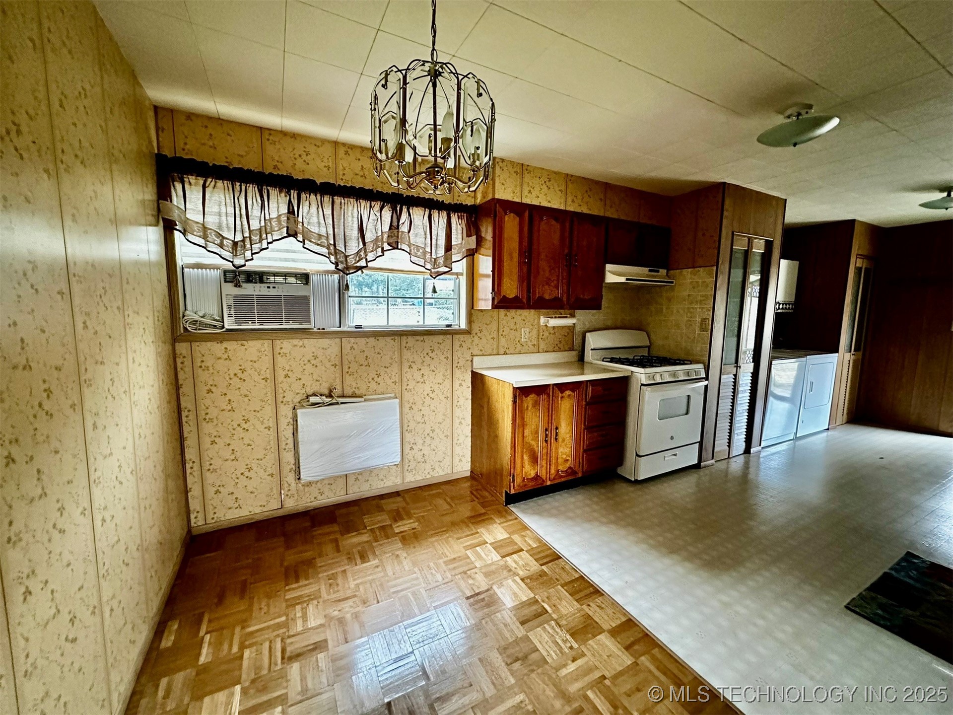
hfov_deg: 102.1
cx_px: 476
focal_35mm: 14
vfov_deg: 85.7
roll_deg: -1.4
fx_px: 385
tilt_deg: -6.2
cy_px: 358
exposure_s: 1/60
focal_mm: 2.22
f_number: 2.2
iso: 1000
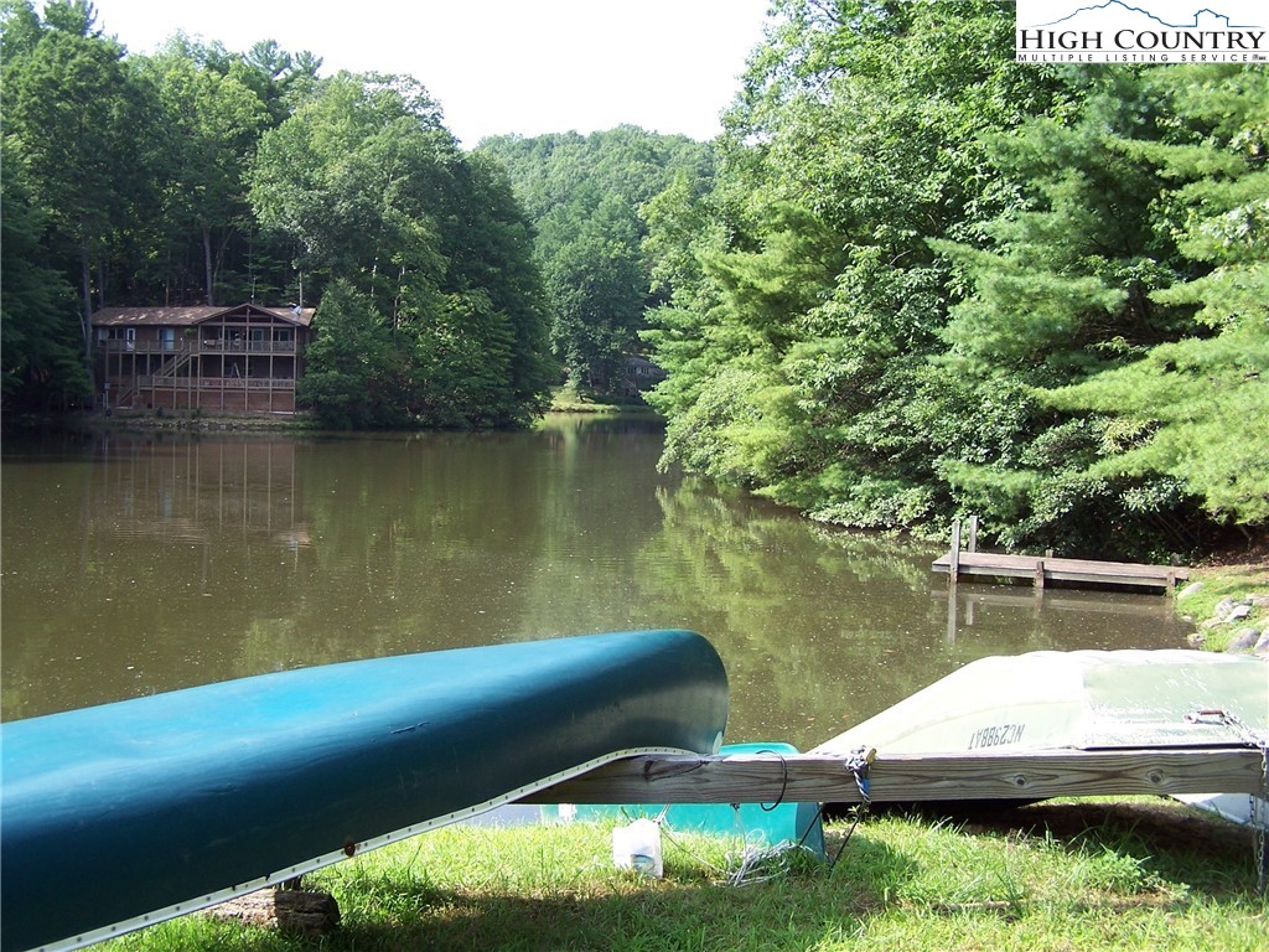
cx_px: 634
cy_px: 476
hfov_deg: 49.0
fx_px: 1393
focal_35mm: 38
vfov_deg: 37.7
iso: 80
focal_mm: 6.3
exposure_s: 1/350
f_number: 2.8
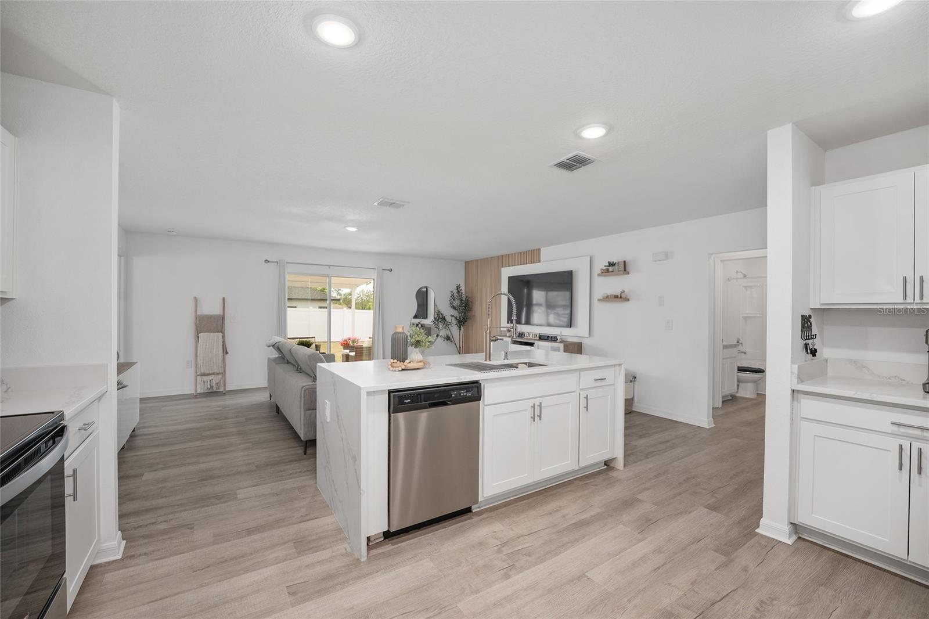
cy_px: 310
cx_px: 464
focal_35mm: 14
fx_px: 361
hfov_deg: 104.3
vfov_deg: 81.2
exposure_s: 1/4
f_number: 7.1
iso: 320
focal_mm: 14
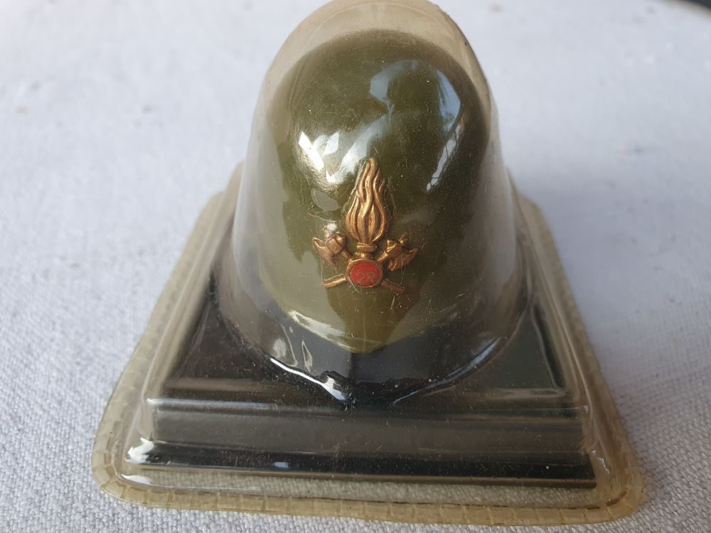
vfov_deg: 53.1
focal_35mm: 26
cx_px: 356
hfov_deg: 67.3
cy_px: 266
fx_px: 534
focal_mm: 4.32
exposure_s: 1/100
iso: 80
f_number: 2.4
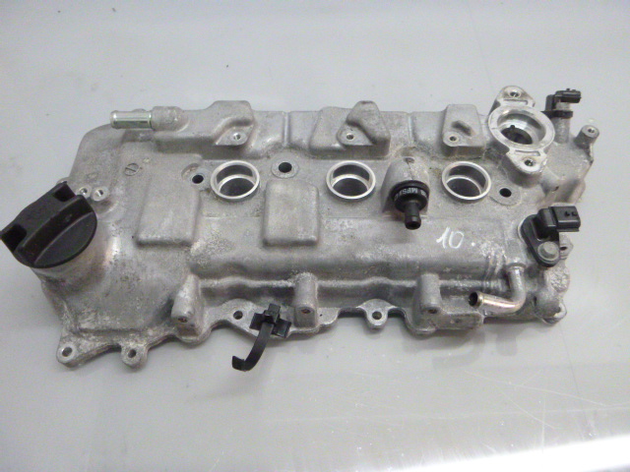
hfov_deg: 61.7
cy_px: 236
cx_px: 315
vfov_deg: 48.2
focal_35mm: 29
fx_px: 528
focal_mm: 5.2
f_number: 4.1
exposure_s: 1/60
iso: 800
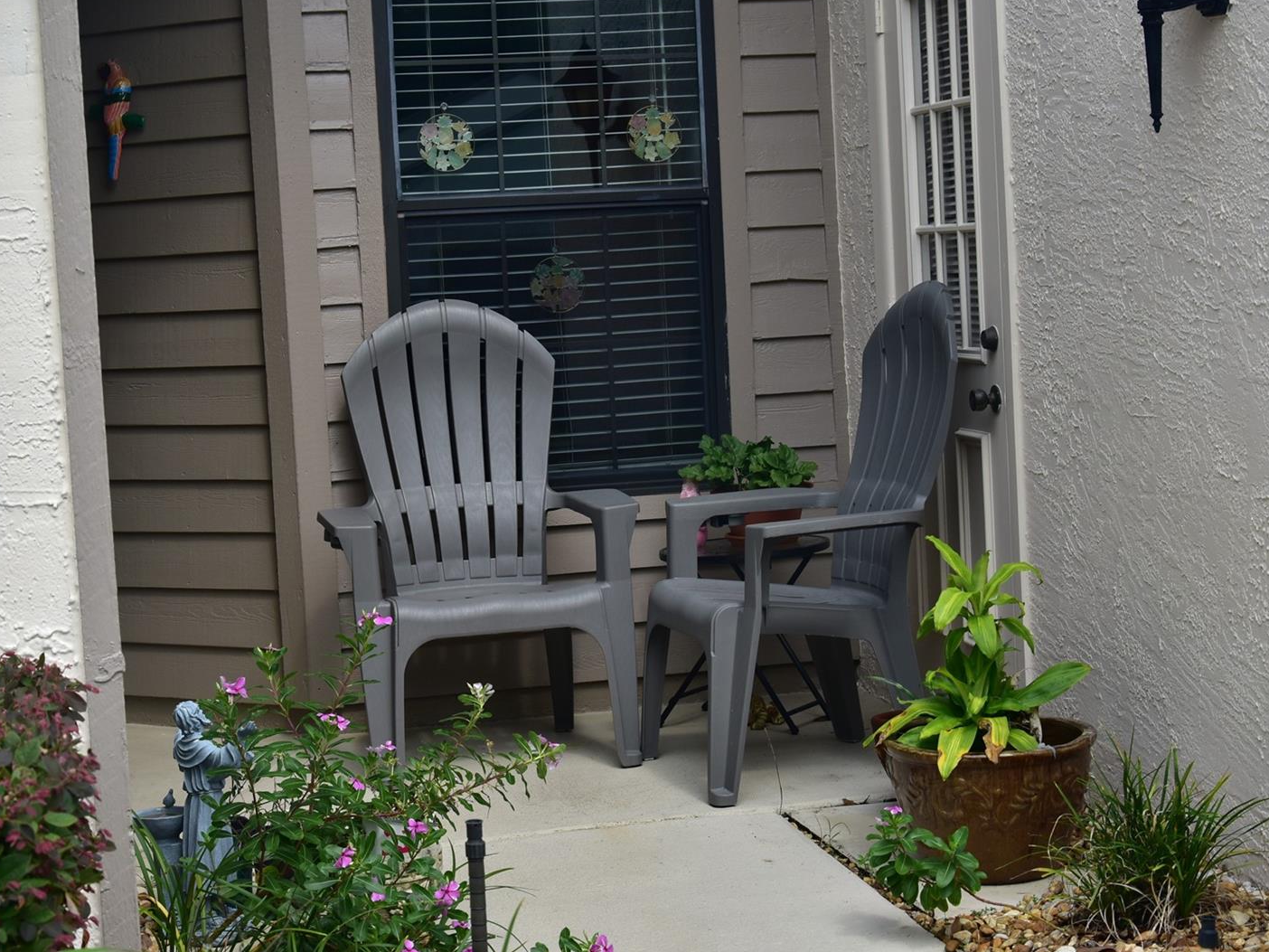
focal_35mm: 69
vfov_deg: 21.3
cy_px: 472
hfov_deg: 28.2
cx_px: 657
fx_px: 2529
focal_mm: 42
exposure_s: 1/320
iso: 320
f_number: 9
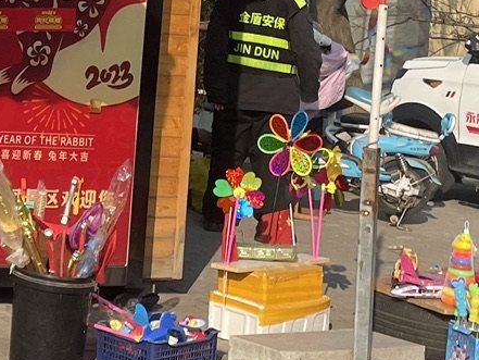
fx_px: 1633
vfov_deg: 12.4
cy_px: -29
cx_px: -241
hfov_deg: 15.4
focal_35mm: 118
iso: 32
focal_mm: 4.2
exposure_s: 1/2304
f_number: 1.6
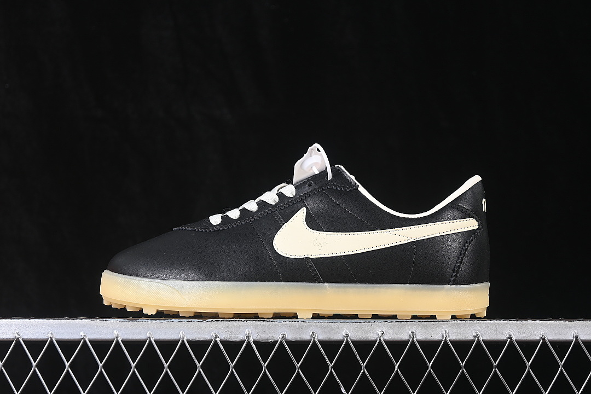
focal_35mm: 75
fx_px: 1231
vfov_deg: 18.2
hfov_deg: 27.0
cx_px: 296
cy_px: 197
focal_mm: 50
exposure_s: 1/60
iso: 160
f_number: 6.3
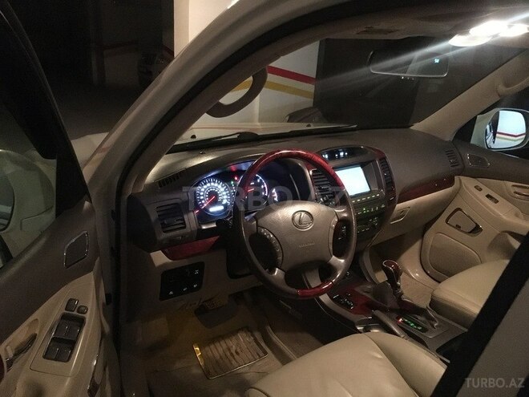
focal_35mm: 29
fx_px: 443
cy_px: 198
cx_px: 264
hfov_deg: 61.7
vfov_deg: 48.2
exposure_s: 1/17
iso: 1250
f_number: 2.2
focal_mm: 4.15
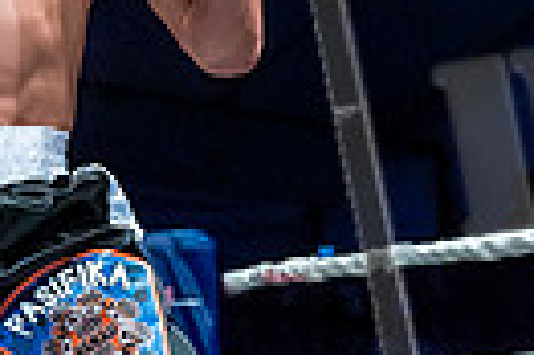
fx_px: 3081
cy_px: -14
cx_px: 314
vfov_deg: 6.6
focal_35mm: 208
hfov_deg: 9.9
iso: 4000
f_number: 4
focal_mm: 47
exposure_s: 1/1000
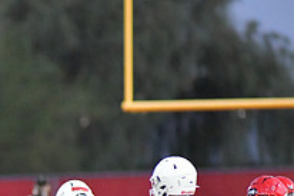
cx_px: -51
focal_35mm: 846
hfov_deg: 2.4
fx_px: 6903
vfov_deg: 1.6
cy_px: 255
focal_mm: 300
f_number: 3.5
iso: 10000
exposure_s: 1/1250
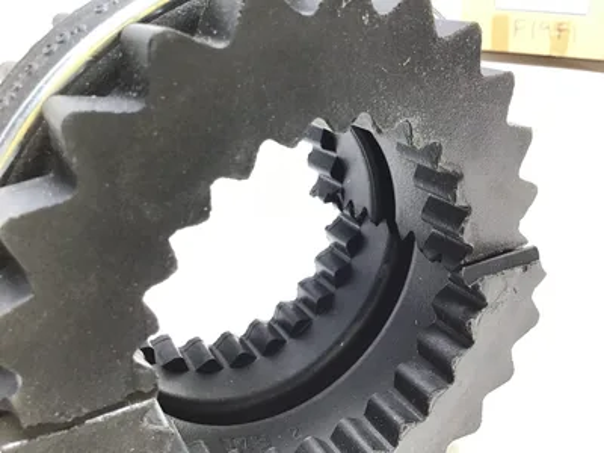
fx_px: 541
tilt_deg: -34.8
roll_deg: +0.3
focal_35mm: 31
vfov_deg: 45.4
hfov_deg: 58.4
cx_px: 302
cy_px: 226
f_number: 2.4
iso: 32
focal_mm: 3.3
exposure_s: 1/30
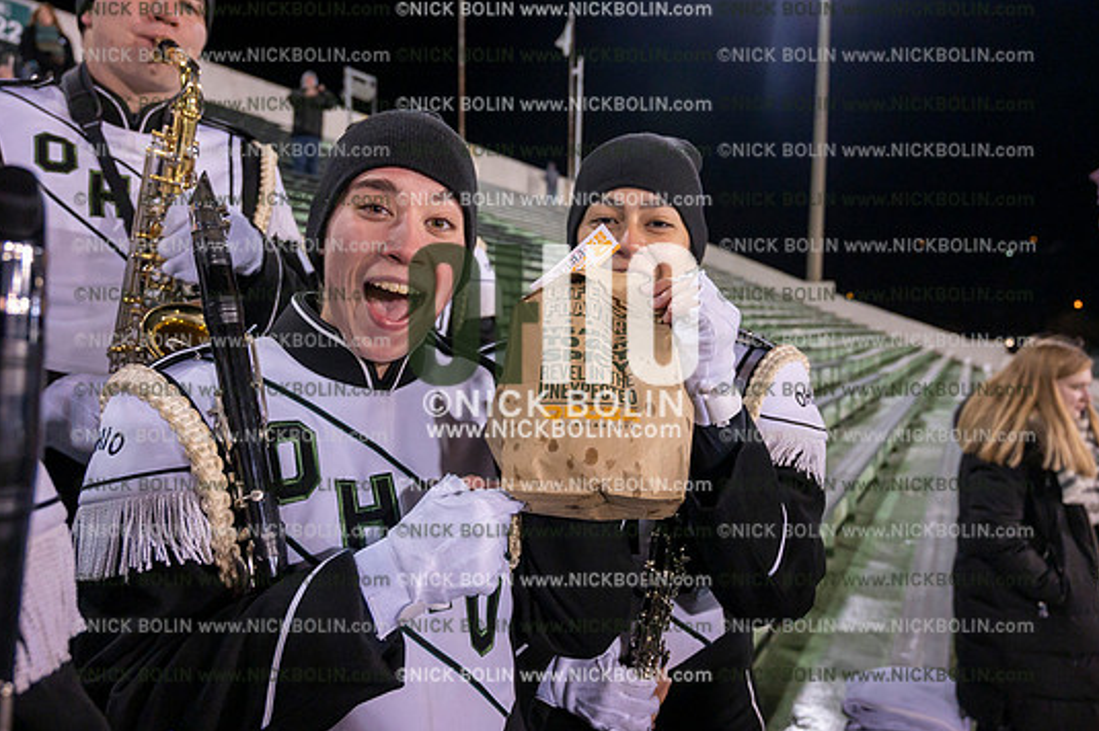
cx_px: 553
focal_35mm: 26
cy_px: 341
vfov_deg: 49.5
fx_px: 793
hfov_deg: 69.4
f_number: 4.5
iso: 5000
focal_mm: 24
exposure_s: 1/640
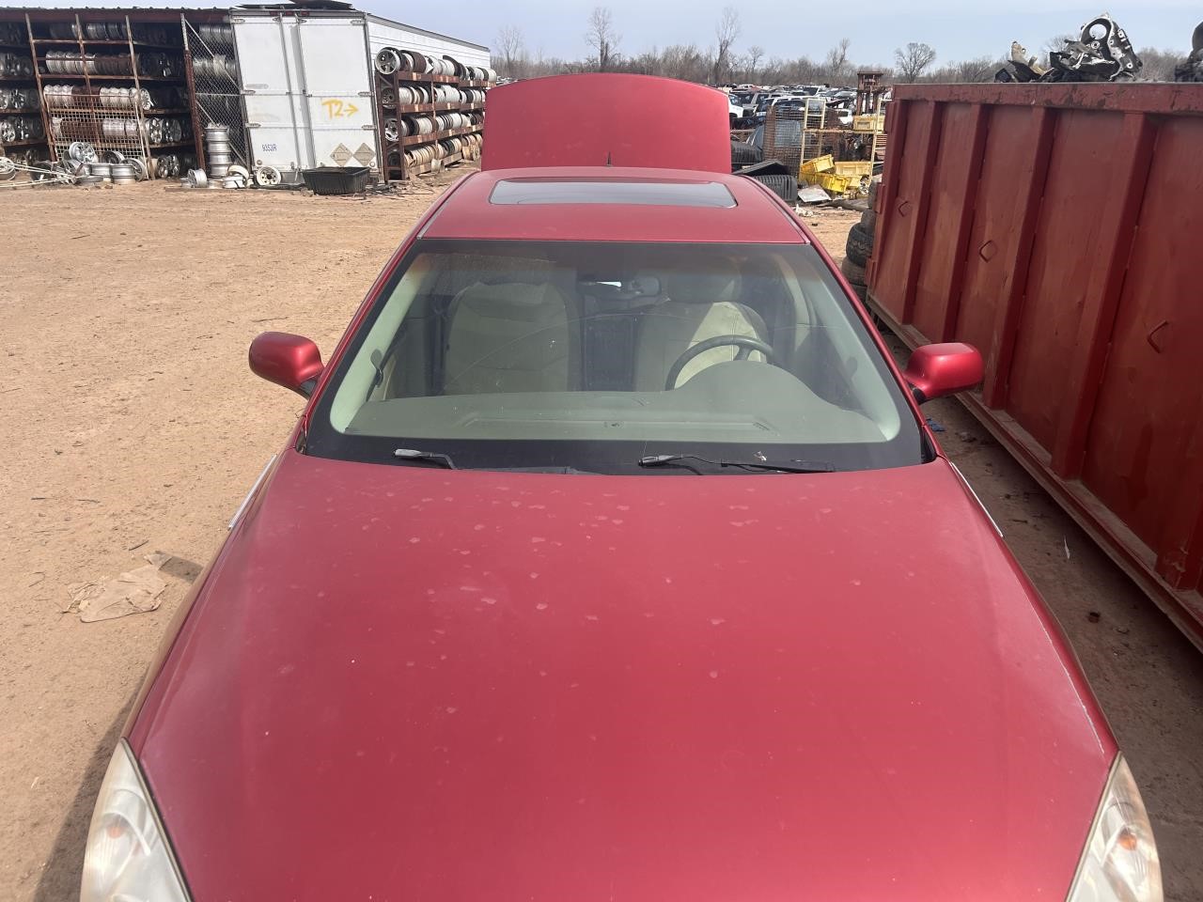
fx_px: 904
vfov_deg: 53.1
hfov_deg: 67.3
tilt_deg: -22.4
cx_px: 602
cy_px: 451
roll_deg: -1.3
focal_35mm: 26
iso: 50
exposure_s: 1/2404
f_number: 1.5
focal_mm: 5.7
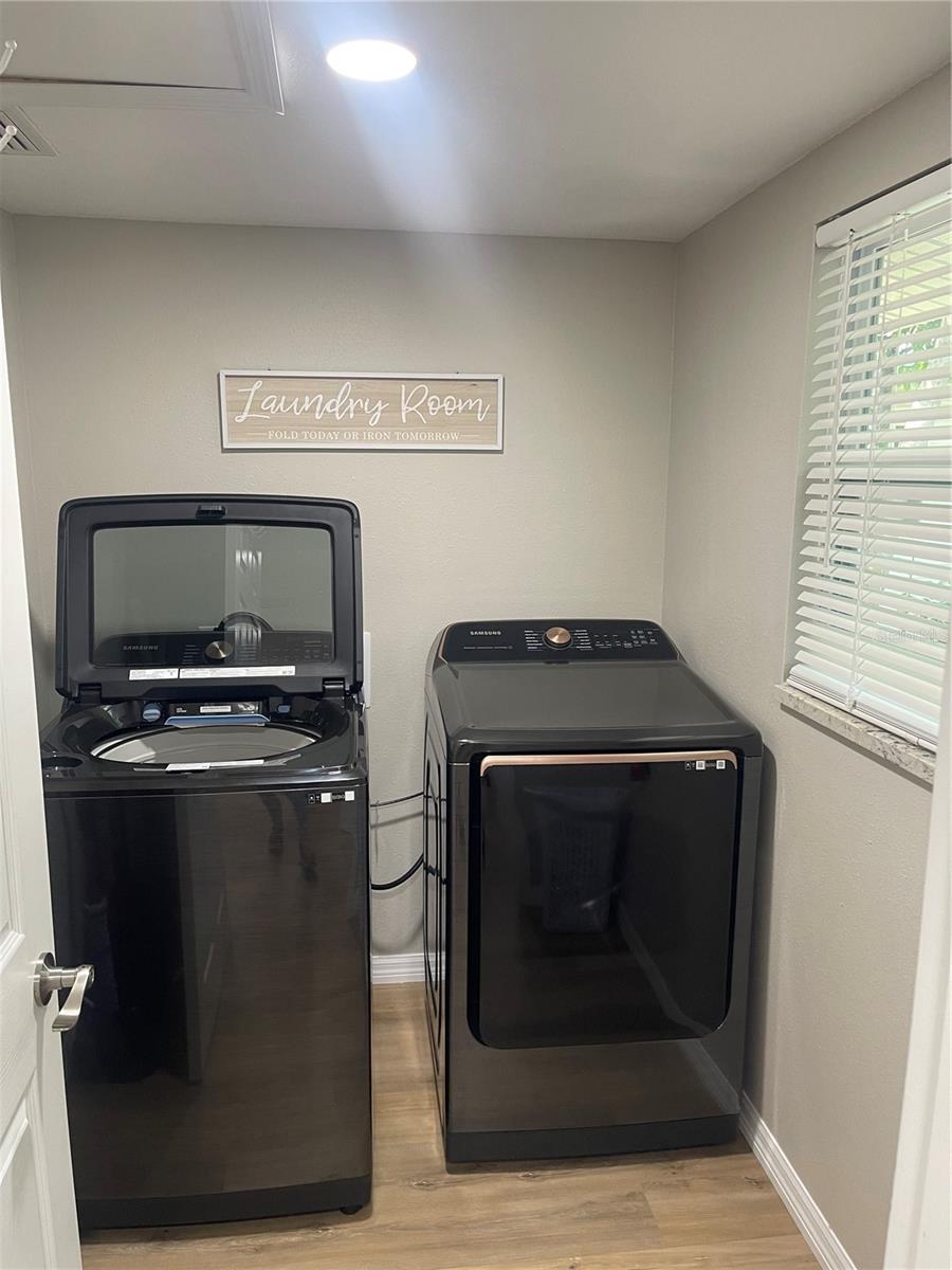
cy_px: 635
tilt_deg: -10.1
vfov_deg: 69.4
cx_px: 476
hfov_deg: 54.9
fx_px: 917
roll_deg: -0.6
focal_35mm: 25
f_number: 1.6
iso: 160
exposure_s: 1/60
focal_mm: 5.1
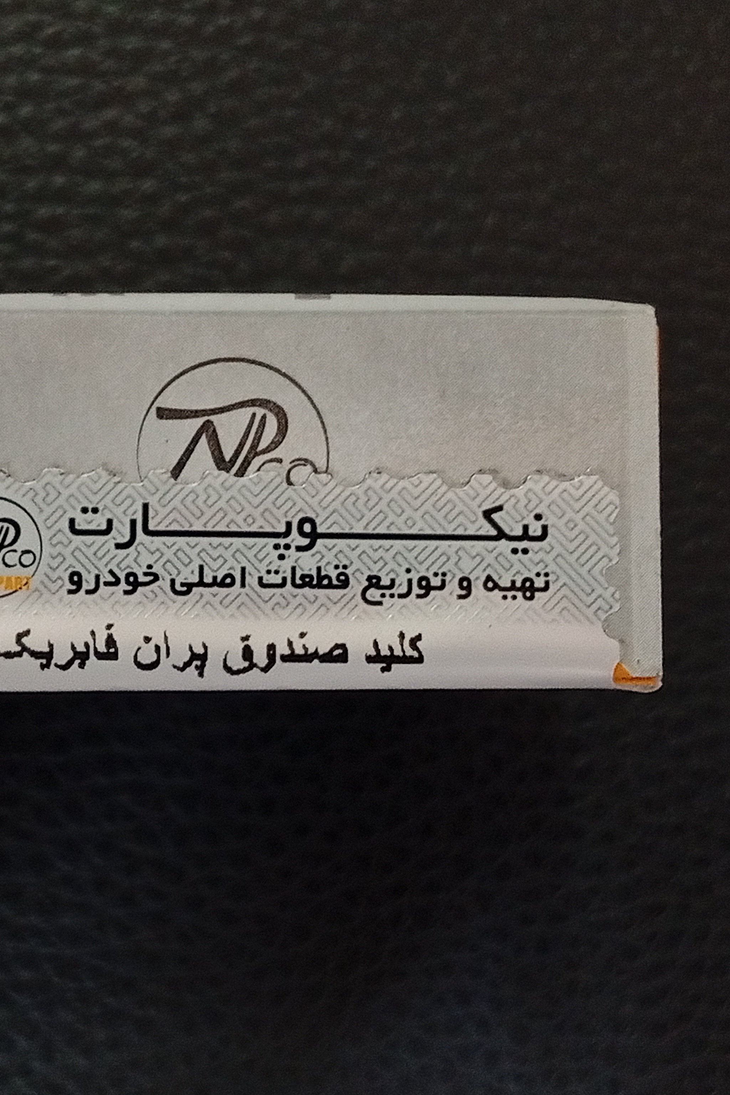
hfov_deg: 18.7
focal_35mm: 72
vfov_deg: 28.1
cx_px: 134
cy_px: 548
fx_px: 2190
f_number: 1.8
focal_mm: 3.96
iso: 554
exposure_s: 1/20
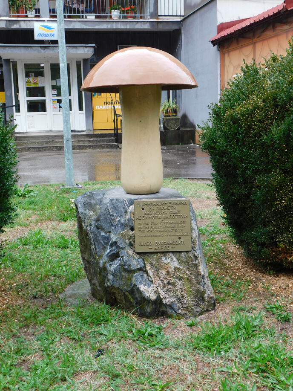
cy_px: 196
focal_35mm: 45
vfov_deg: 42.1
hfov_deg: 32.2
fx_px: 508
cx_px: 146
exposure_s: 1/50
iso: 125
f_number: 3.7
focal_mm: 8
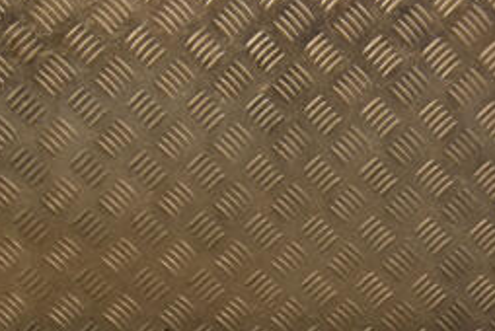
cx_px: 388
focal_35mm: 92
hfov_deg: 21.9
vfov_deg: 14.5
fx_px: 1266
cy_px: 378
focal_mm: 26
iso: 800
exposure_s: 1/160
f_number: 6.3
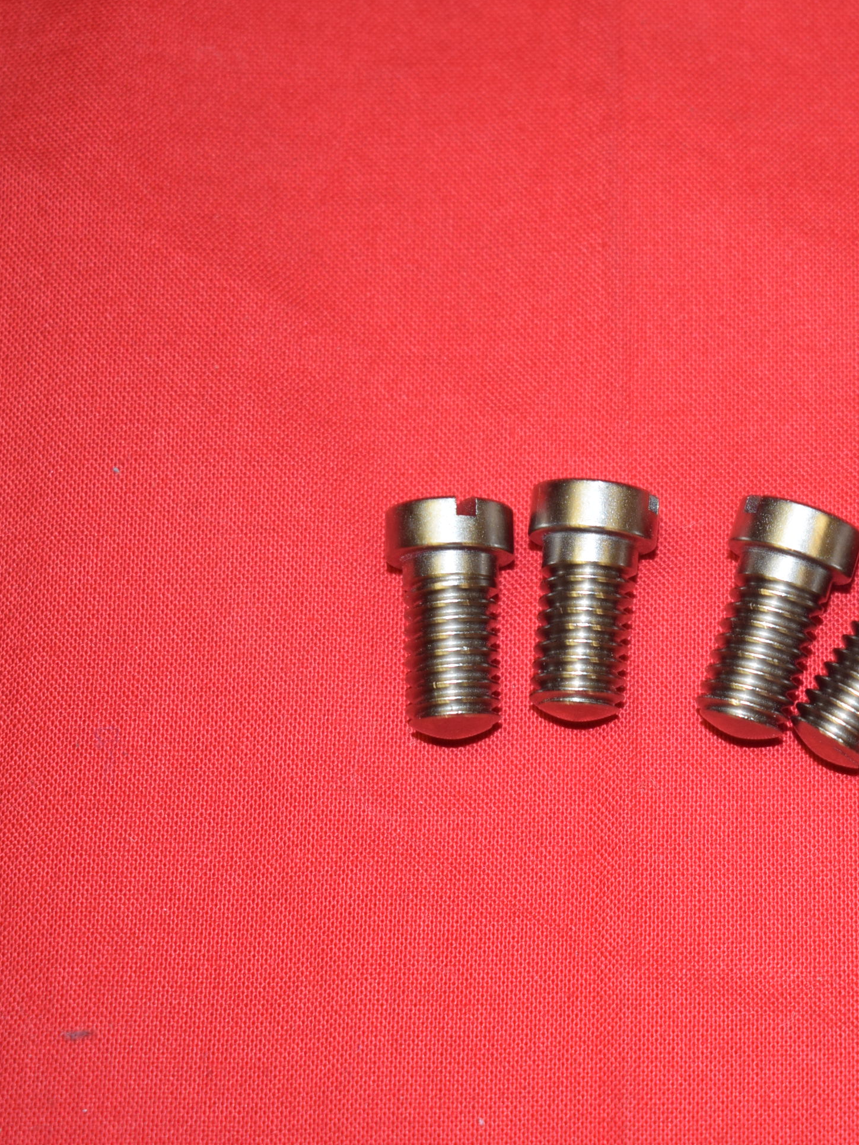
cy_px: 563
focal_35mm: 85
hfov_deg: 17.2
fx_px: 2813
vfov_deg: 23.0
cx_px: 740
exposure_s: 1/60
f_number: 5
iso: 500
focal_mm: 38
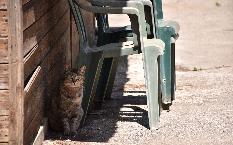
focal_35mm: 215
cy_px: 75
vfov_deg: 6.1
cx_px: 117
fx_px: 1365
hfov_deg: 9.8
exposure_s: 1/800
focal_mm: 140
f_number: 5.6
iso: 200
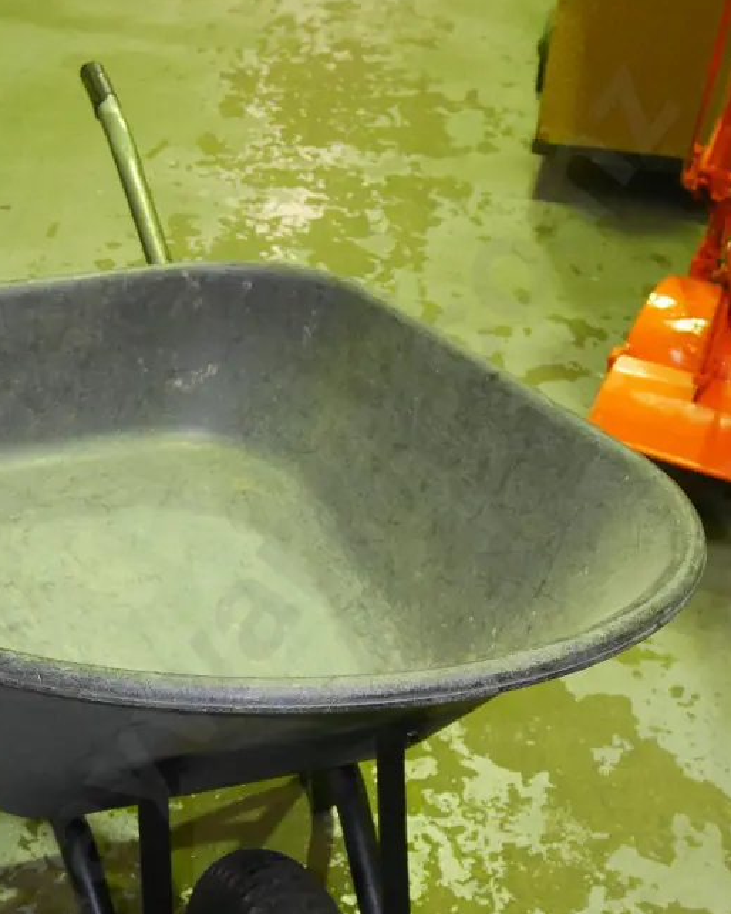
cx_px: 214
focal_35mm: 56
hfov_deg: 26.9
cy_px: 668
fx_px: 1515
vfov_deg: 33.0
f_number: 4.2
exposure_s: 1/100
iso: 3200
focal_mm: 18
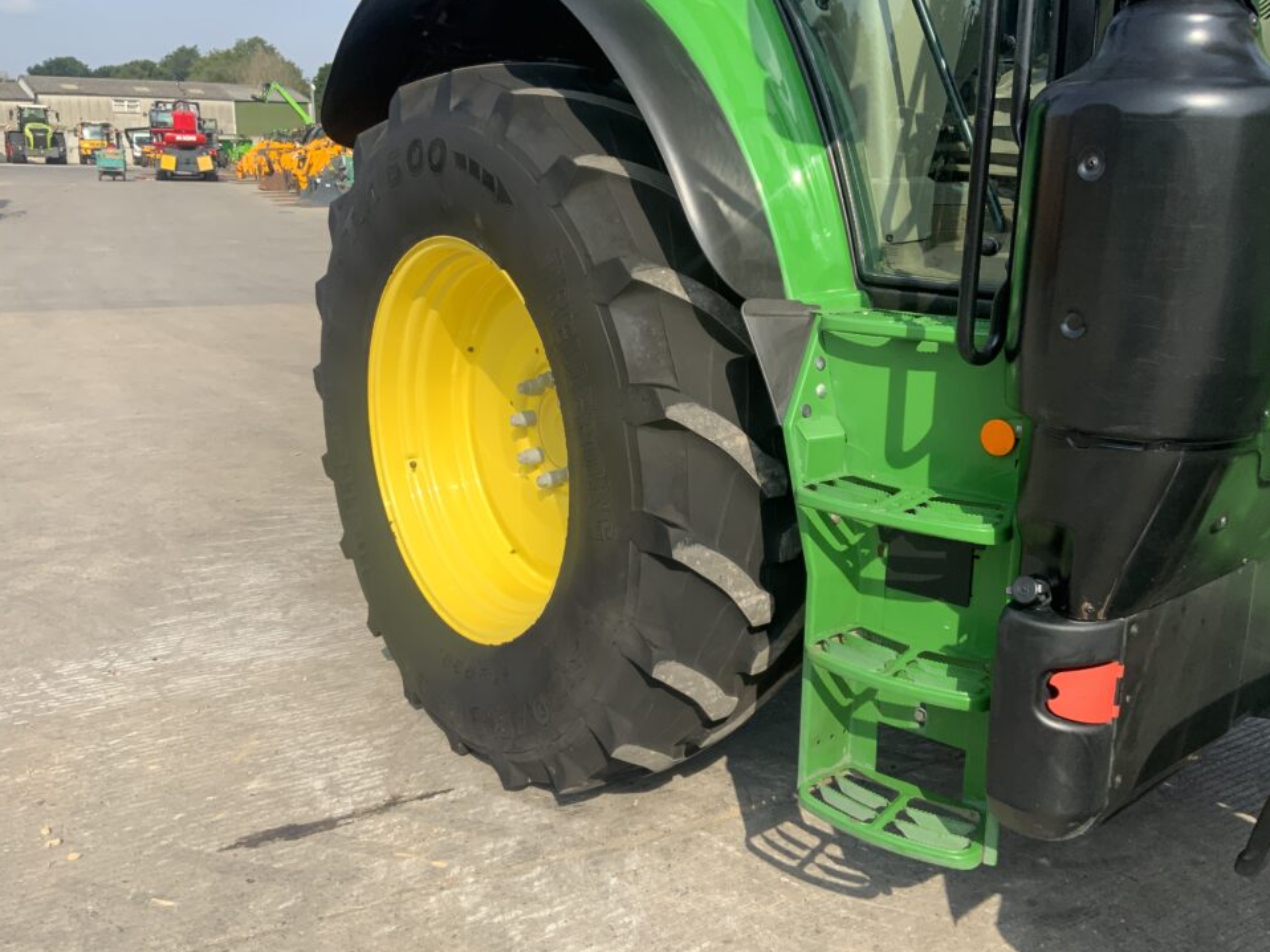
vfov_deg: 45.4
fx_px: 1137
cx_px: 672
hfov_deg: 58.3
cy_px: 457
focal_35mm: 31
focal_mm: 3
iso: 16
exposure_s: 1/1279
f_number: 1.8
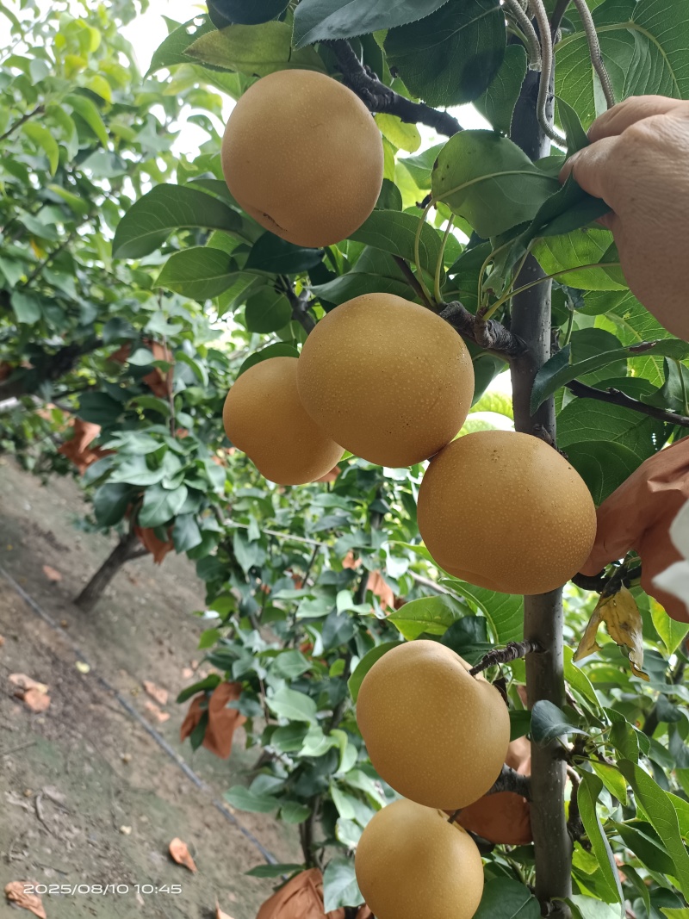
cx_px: 344
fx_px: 664
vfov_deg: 69.4
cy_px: 460
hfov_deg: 54.9
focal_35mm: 25
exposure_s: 1/100
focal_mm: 4.75
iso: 251
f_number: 1.79
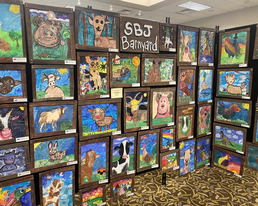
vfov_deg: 51.5
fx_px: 214
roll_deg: -0.2
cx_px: 118
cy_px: 105
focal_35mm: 28
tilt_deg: -8.1
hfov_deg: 62.1
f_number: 1.8
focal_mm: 4.25
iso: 250
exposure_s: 1/60
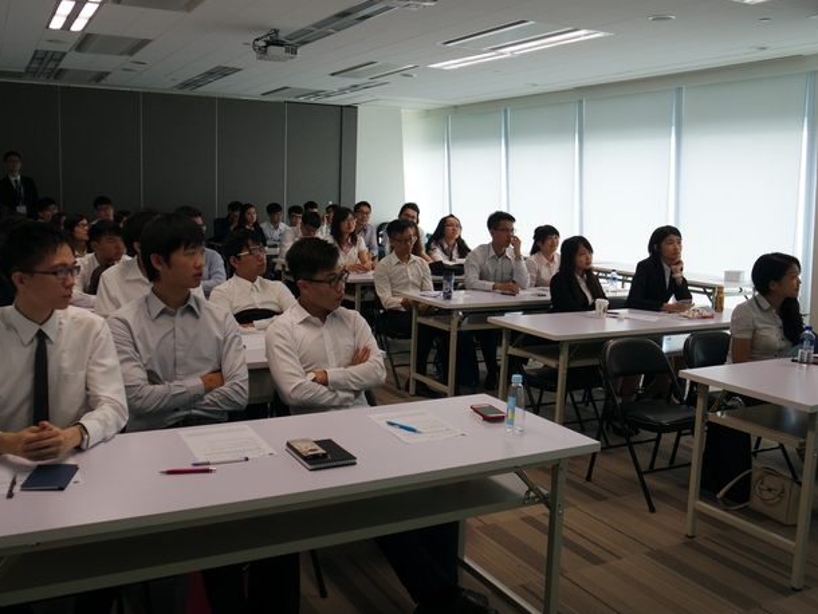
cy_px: 310
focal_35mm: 32
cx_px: 374
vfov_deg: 44.2
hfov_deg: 56.7
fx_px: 756
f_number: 4
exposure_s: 1/60
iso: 200
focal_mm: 11
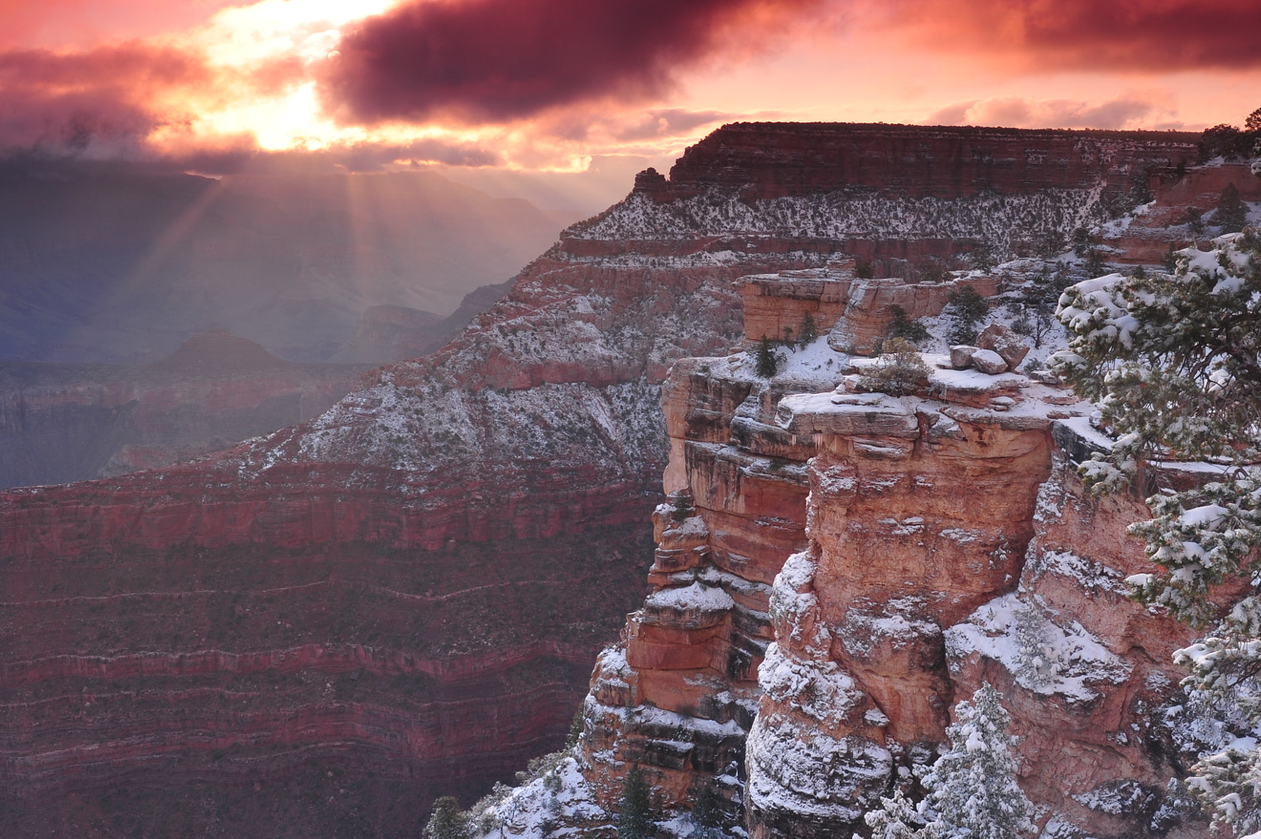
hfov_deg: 45.3
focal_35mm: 43
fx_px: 1505
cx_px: 729
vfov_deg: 31.1
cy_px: 432
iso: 200
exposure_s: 1/2
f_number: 13
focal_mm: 32
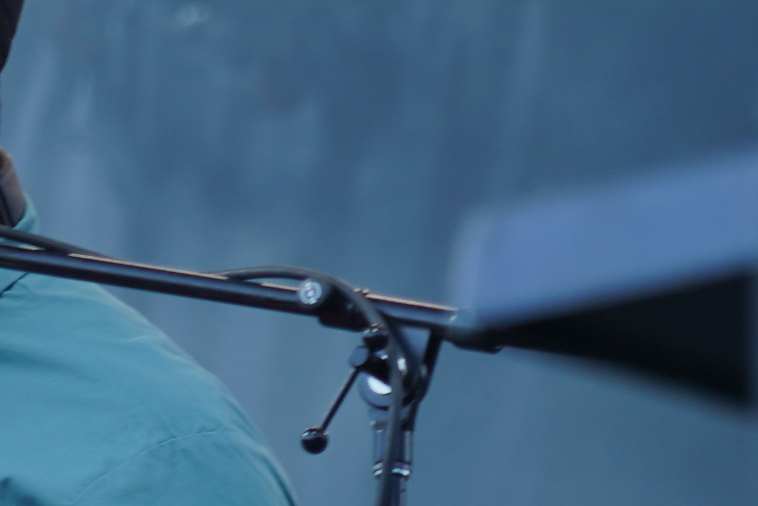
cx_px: -157
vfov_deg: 2.7
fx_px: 10845
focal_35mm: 515
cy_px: 344
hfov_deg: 4.0
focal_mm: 105
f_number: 4
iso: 125
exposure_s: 1/125
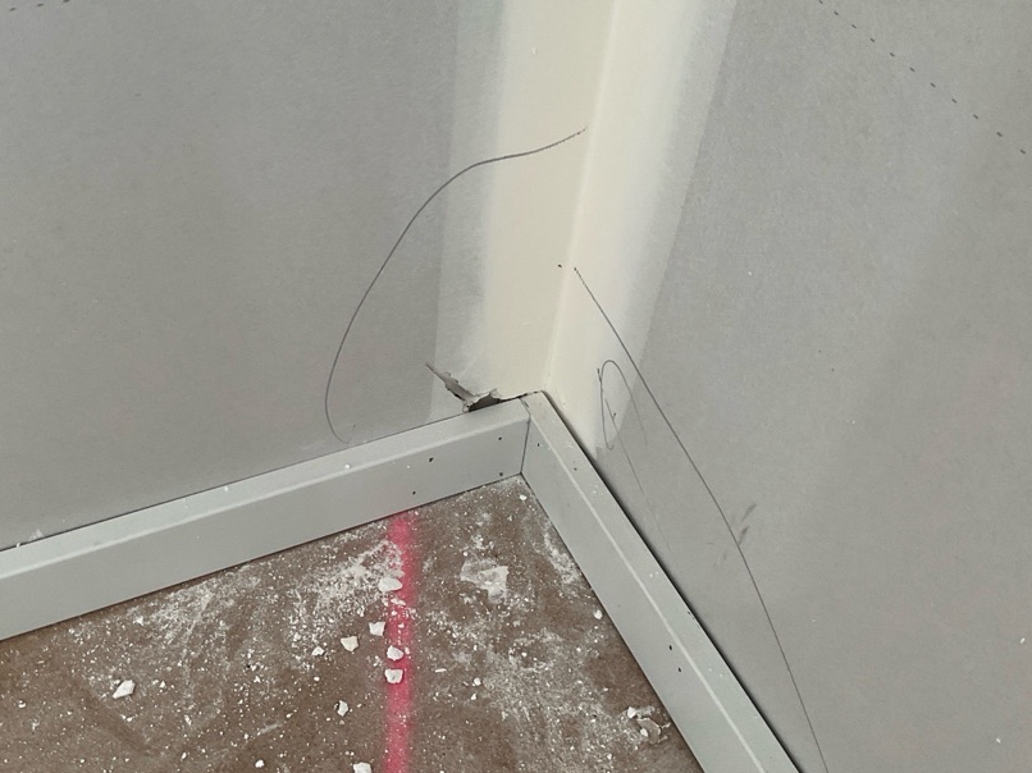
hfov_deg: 51.0
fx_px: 1073
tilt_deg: -46.1
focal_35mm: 36
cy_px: 369
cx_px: 412
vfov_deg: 39.6
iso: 50
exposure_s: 1/60
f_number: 1.8
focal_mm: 3
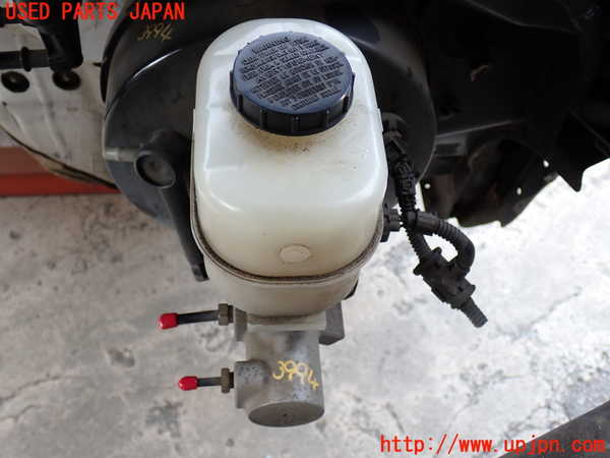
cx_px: 305
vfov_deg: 37.7
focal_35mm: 38
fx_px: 670
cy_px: 229
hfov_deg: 49.0
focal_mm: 6.83
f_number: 2.7
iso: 160
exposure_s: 1/80
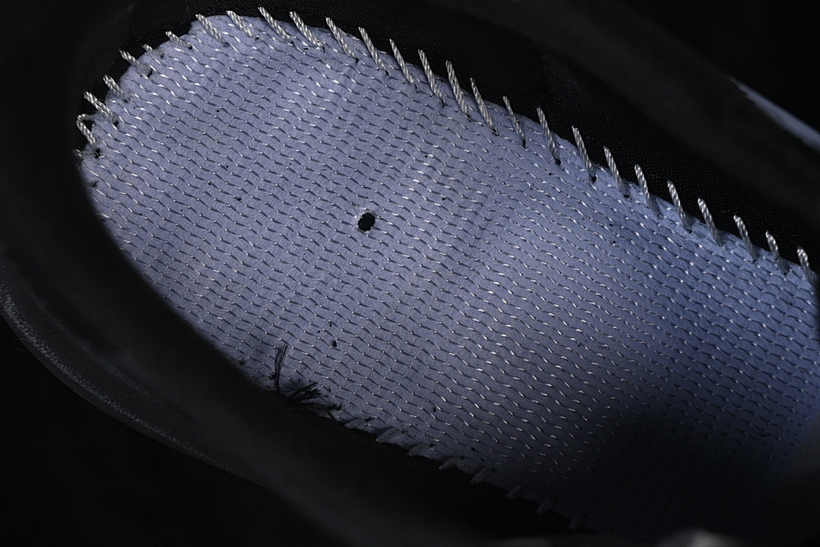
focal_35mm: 75
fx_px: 1708
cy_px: 274
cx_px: 410
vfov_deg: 18.2
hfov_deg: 27.0
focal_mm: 50
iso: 160
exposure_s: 1/60
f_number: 6.3
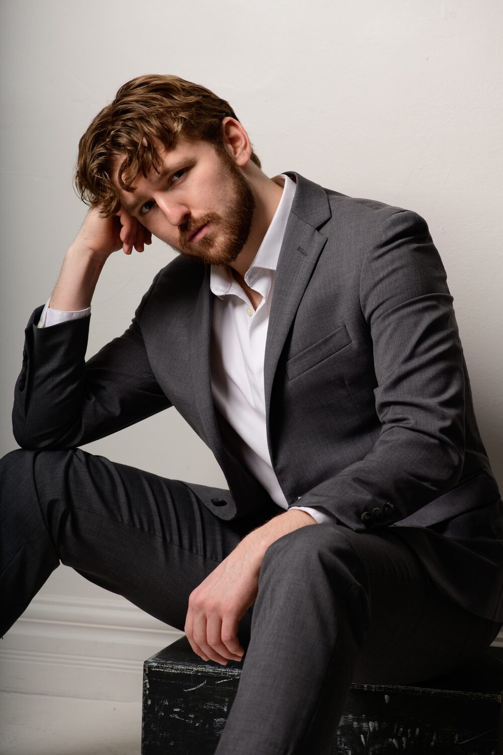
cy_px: 378
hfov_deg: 13.0
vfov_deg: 19.5
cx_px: 252
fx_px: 2200
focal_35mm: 105
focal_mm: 105
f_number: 8
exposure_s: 1/250
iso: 200
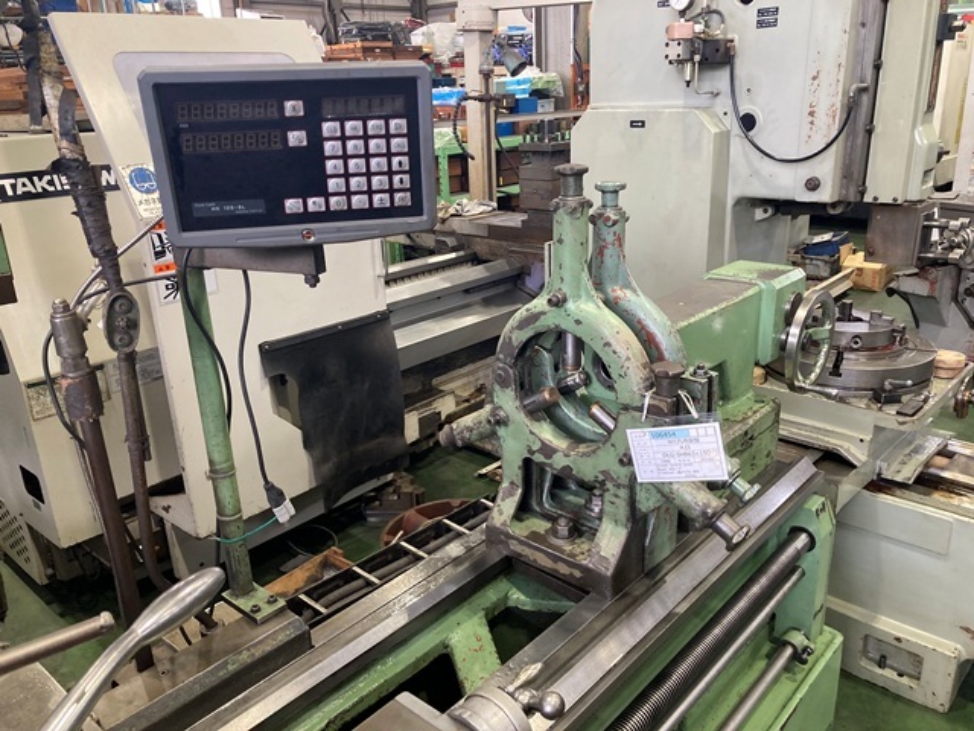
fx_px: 788
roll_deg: -0.2
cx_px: 487
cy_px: 366
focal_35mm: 28
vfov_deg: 49.7
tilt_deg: -17.2
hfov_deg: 63.4
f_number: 1.8
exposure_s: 1/60
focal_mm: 3.99
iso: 160
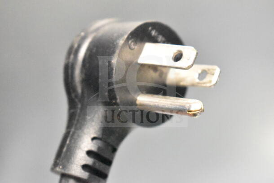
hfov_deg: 24.6
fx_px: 628
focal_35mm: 82
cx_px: 137
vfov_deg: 16.6
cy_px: 92
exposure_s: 1/100
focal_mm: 55
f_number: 5.6
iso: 25600
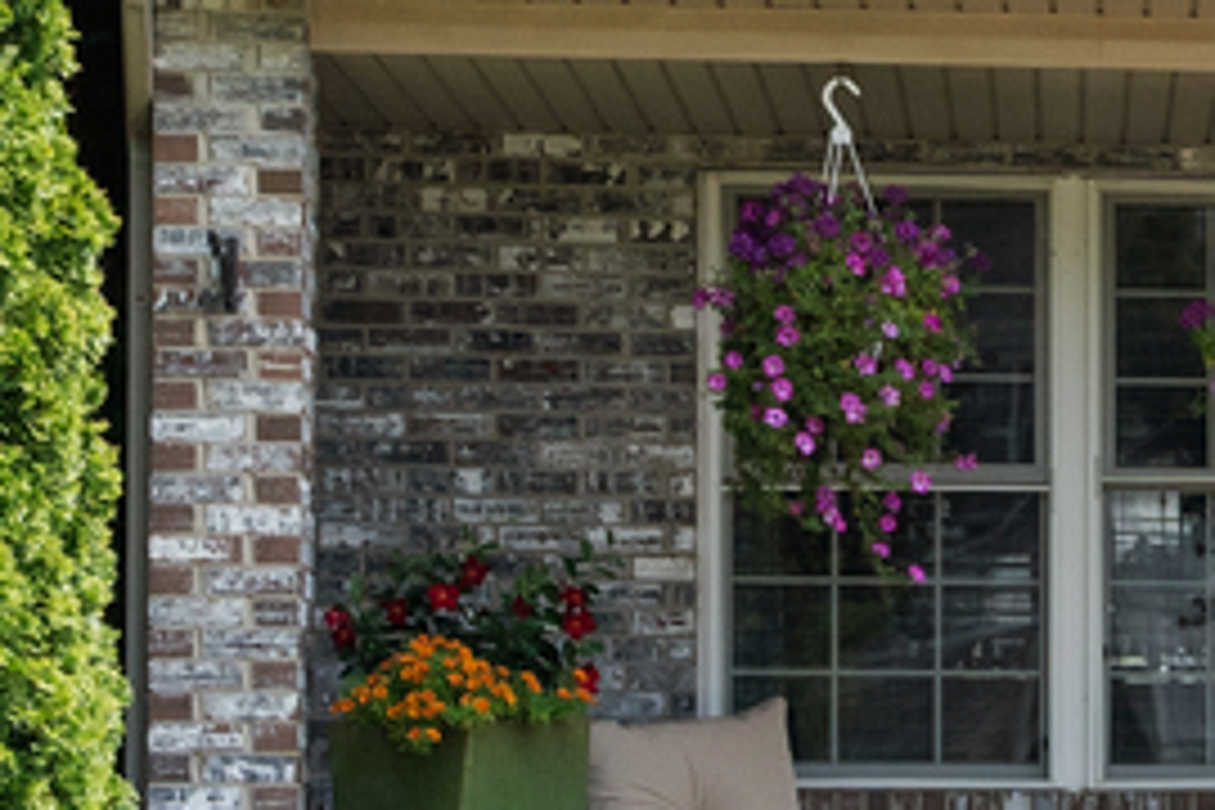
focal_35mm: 168
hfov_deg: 11.5
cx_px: 2084
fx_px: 5670
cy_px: -171
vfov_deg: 8.1
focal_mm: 28
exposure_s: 1/800
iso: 400
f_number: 8
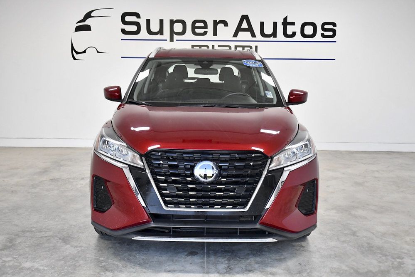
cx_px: 209
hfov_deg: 48.5
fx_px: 461
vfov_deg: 33.4
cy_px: 135
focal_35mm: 40
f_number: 3.8
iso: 2500
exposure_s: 1/800
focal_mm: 26
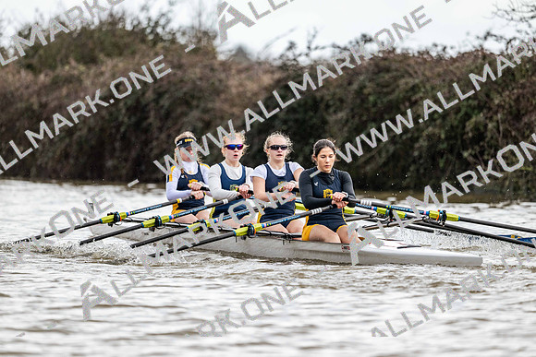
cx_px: 268
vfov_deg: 3.4
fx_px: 5957
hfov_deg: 5.2
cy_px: 178
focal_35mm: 400
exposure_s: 1/1600
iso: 1100
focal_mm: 400
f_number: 4.5
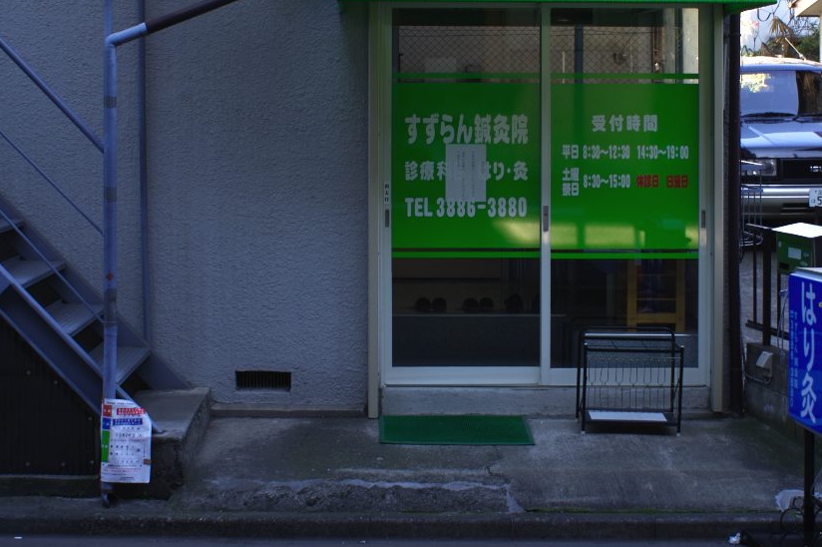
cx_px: 497
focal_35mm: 51
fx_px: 1164
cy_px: 250
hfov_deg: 38.7
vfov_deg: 26.4
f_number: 4
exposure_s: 1/60
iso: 100
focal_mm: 28
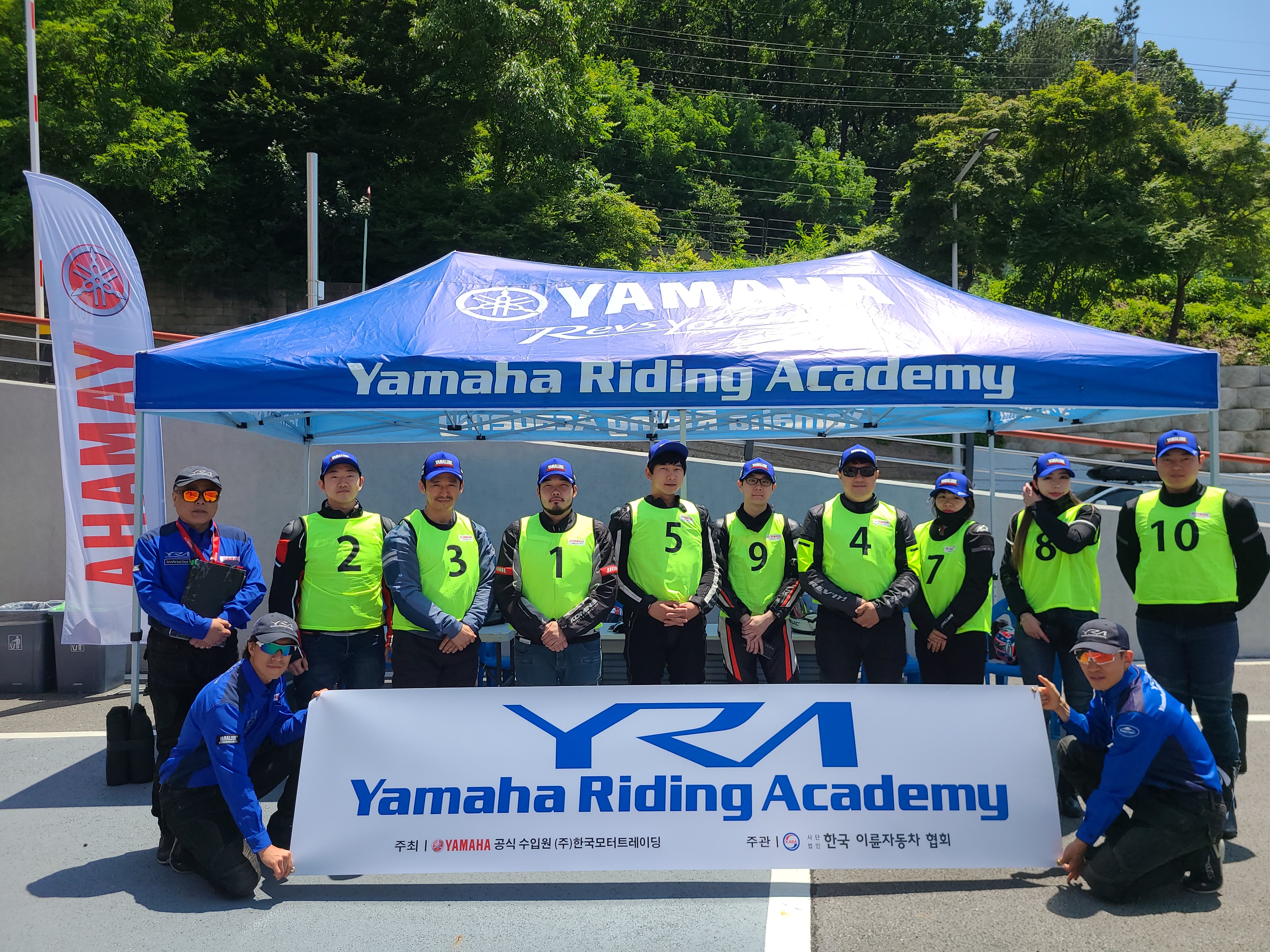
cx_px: 635
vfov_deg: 53.1
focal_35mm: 26
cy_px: 476
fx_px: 954
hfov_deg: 67.3
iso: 40
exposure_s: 1/2352
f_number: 1.8
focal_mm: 5.4
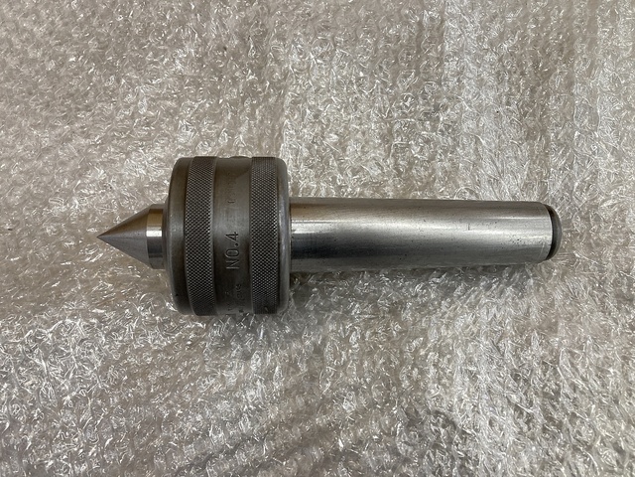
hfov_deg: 63.4
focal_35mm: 28
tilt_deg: -70.5
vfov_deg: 49.7
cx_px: 318
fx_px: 514
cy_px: 238
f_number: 1.8
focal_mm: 3.99
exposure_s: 1/60
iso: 125
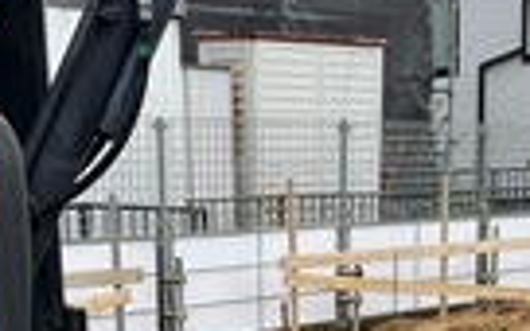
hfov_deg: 20.6
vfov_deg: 11.7
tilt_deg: -14.7
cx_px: 300
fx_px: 1459
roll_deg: +1.5
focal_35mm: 101
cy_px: 641
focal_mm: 5.1
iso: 50
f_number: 1.6
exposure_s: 1/951
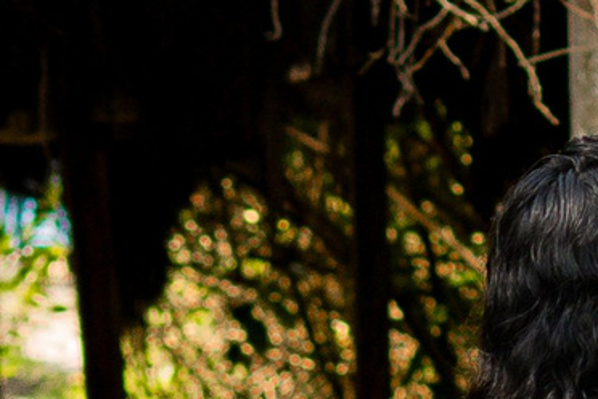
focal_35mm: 1009
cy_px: 948
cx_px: 871
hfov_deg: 2.0
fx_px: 16759
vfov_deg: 1.4
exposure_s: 1/250
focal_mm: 85
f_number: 4.5
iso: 160
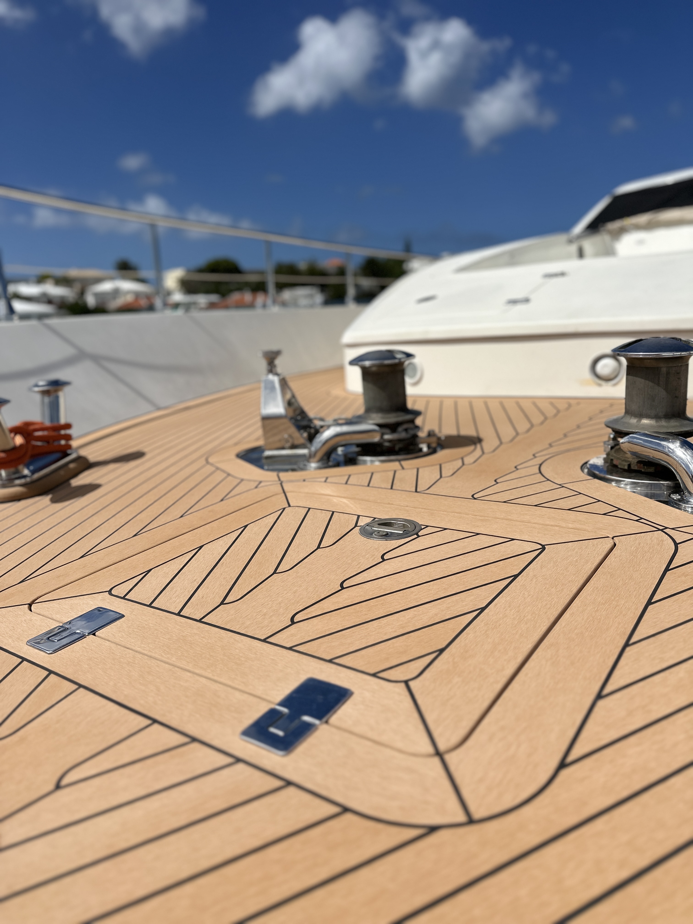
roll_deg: +2.7
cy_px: 462
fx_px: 641
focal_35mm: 24
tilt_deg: -12.1
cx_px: 346
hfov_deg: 56.8
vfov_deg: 71.6
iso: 80
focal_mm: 6.86
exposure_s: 1/15625
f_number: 1.78
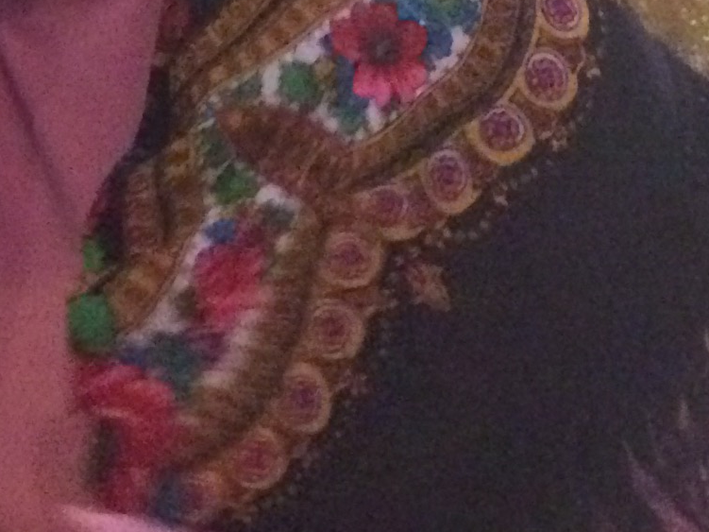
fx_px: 2580
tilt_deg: -8.6
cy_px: -224
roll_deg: +3.0
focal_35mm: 126
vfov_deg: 11.4
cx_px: -349
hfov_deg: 14.6
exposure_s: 1/17
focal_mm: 4.15
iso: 640
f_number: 2.2
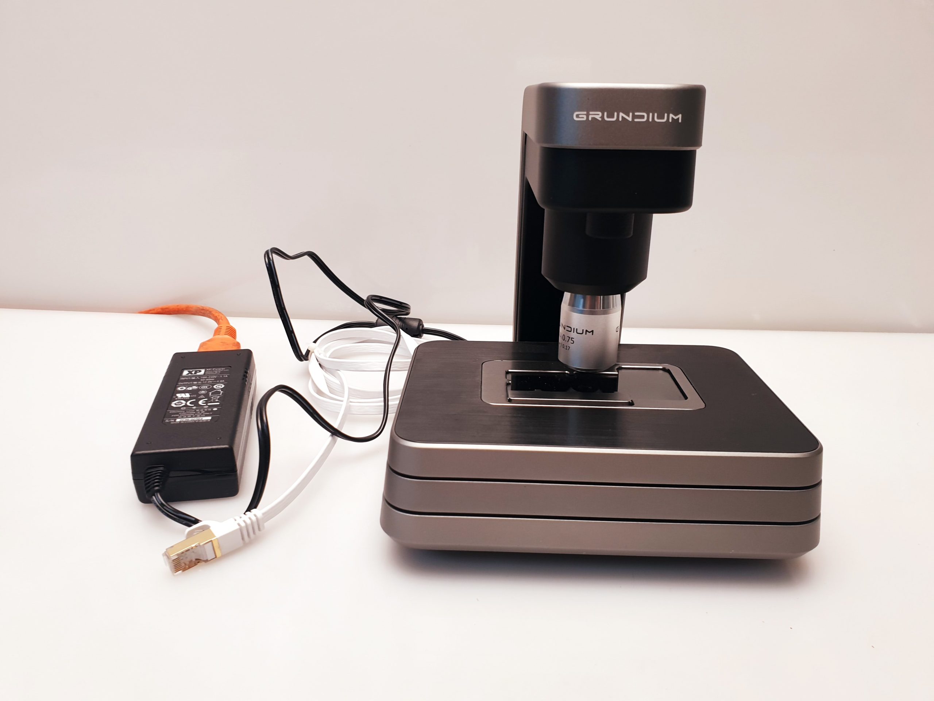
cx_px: 467
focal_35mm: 26
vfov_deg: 53.1
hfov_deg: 67.3
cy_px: 350
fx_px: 702
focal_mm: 4.3
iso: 80
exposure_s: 1/50
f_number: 2.4
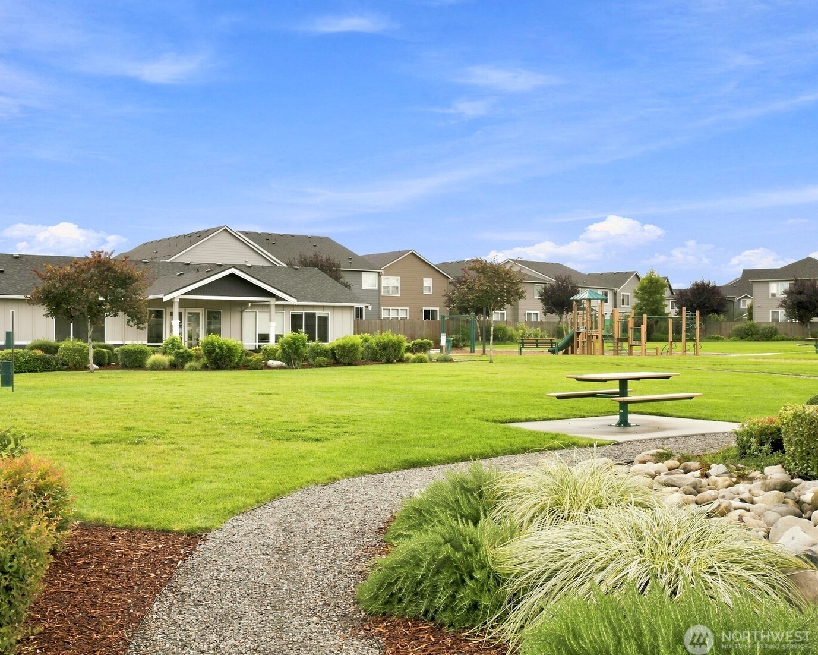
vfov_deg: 40.1
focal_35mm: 37
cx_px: 325
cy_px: 327
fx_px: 896
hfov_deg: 48.8
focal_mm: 32
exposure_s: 1/100
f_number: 9
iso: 400
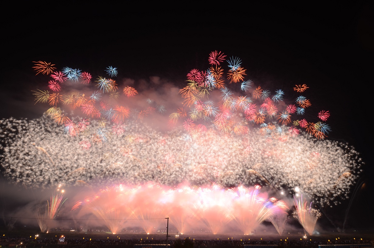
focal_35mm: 20
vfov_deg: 63.0
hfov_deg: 85.5
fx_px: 202
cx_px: 187
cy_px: 124
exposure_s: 14.8
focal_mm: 13
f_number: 13
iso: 100
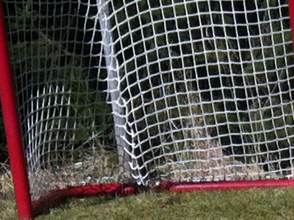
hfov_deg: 7.2
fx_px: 2155
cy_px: 608
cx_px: 787
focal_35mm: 254
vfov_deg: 5.5
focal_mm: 3.85
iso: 80
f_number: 2.8
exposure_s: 1/1508
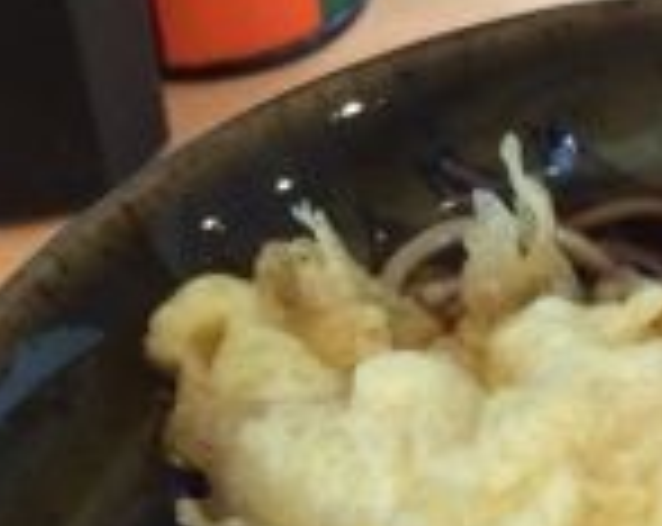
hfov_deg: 16.4
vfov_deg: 13.1
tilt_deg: -52.6
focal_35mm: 108
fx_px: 2112
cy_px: 881
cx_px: 968
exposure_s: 1/30
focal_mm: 4.15
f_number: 2.2
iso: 100
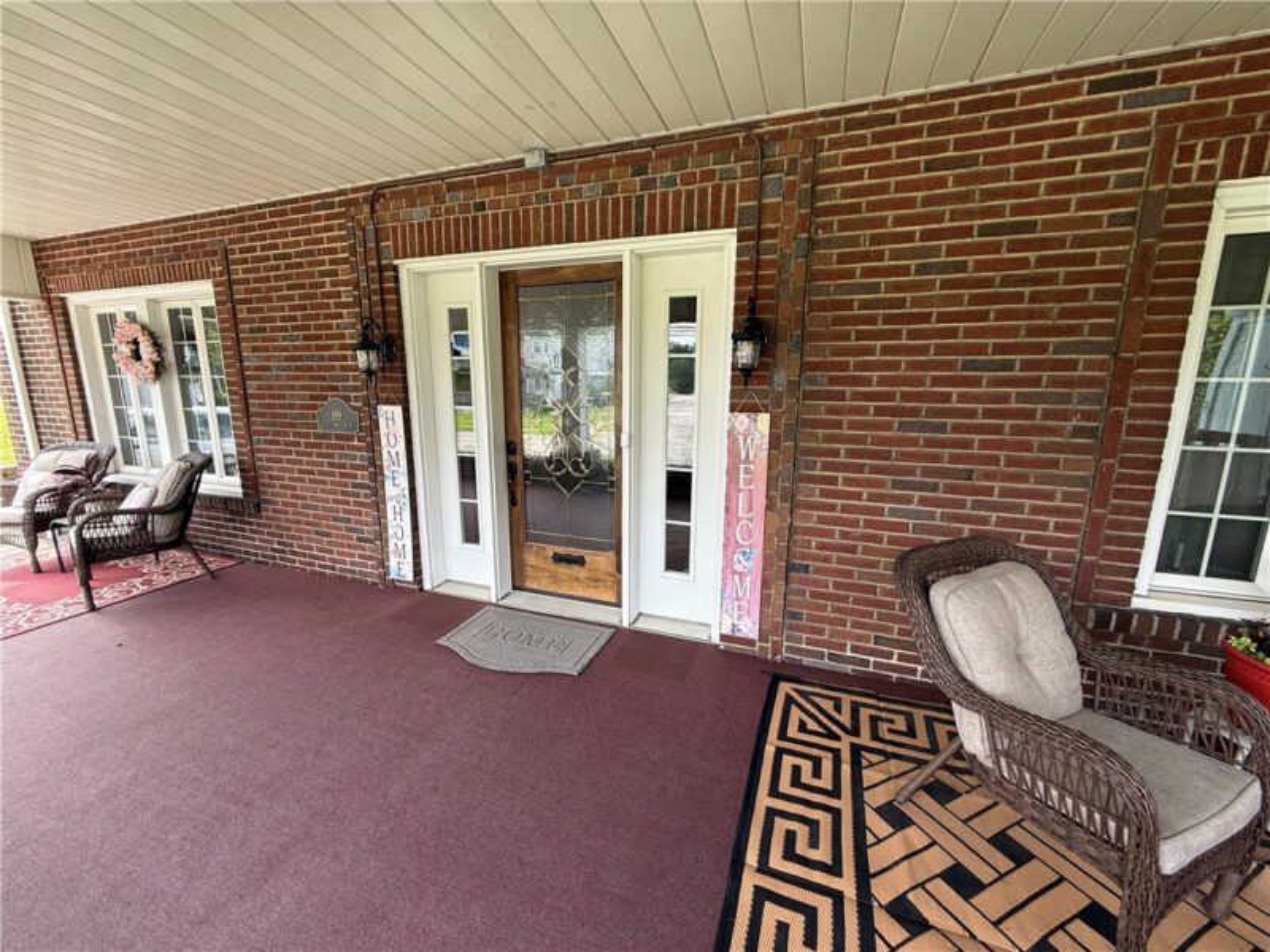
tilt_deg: -10.3
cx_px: 635
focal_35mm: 14
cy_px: 476
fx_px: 514
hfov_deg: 102.1
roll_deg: -0.2
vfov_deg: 85.7
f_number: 2.2
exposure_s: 1/165
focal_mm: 2.22
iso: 50
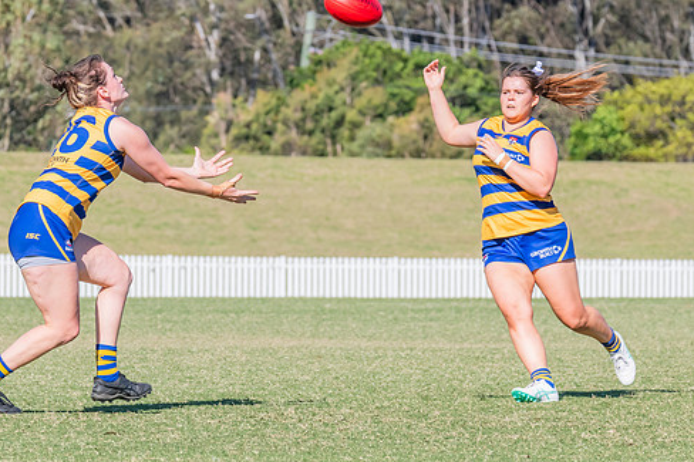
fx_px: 6706
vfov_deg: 3.9
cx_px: 174
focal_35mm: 348
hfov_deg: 5.9
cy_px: 160
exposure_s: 1/1250
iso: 800
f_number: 11
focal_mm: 220
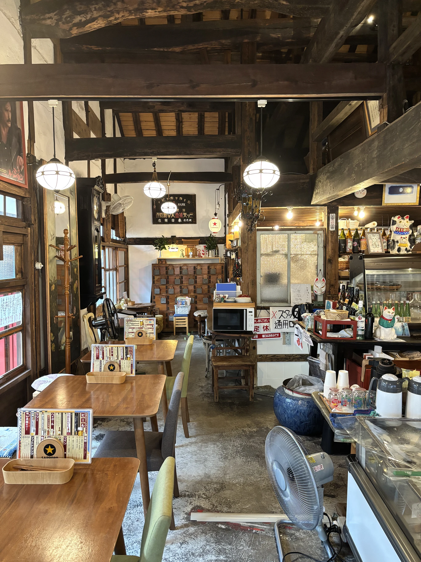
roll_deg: +0.0
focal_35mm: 26
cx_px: 210
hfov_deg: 53.1
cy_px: 281
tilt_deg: -4.2
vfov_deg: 67.3
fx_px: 422
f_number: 1.6
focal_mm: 5.96
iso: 400
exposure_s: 1/60
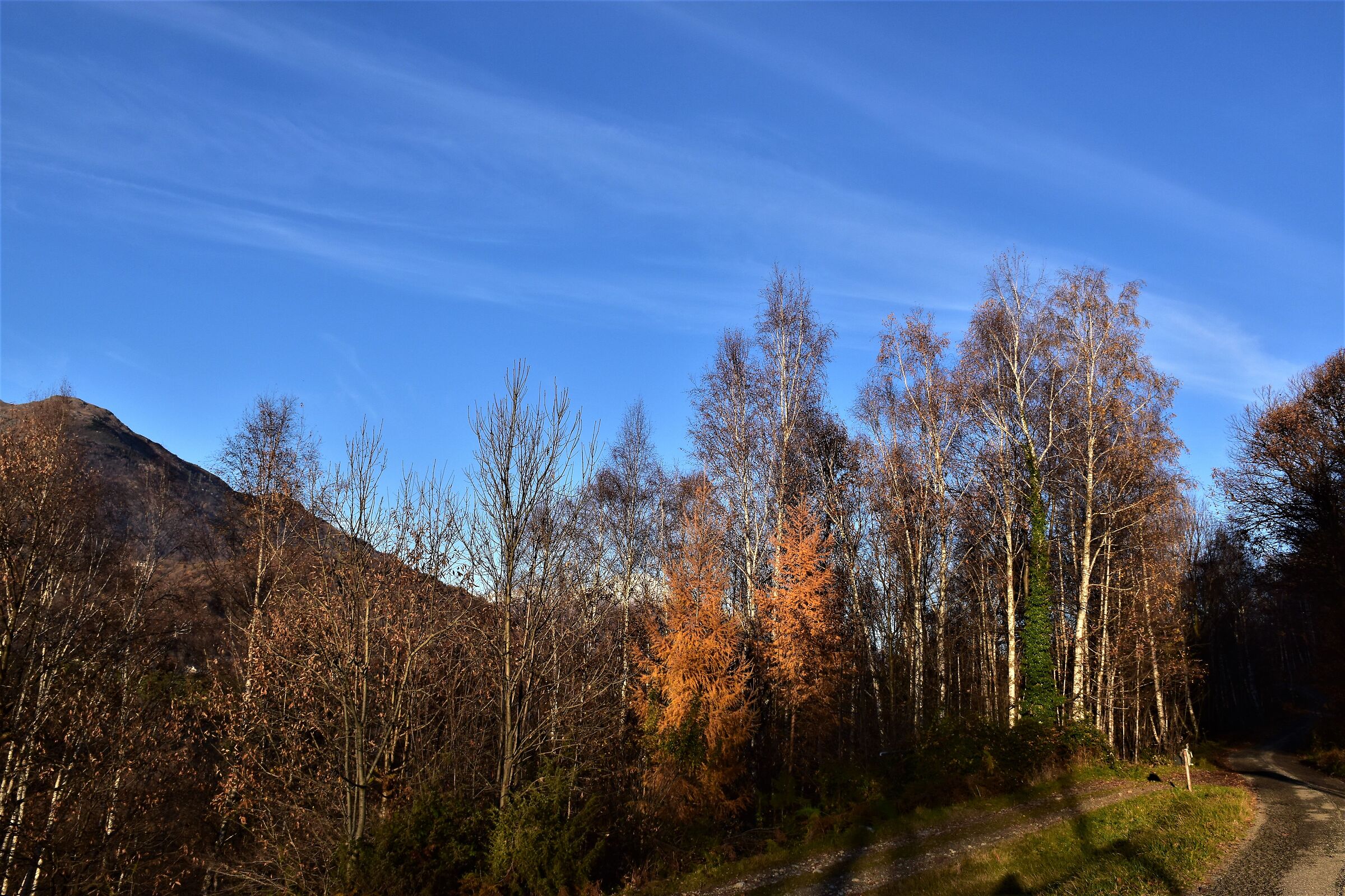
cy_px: 448
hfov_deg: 61.9
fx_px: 1121
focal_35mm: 30
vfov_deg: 43.6
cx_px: 672
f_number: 11
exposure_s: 1/400
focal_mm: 20
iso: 400
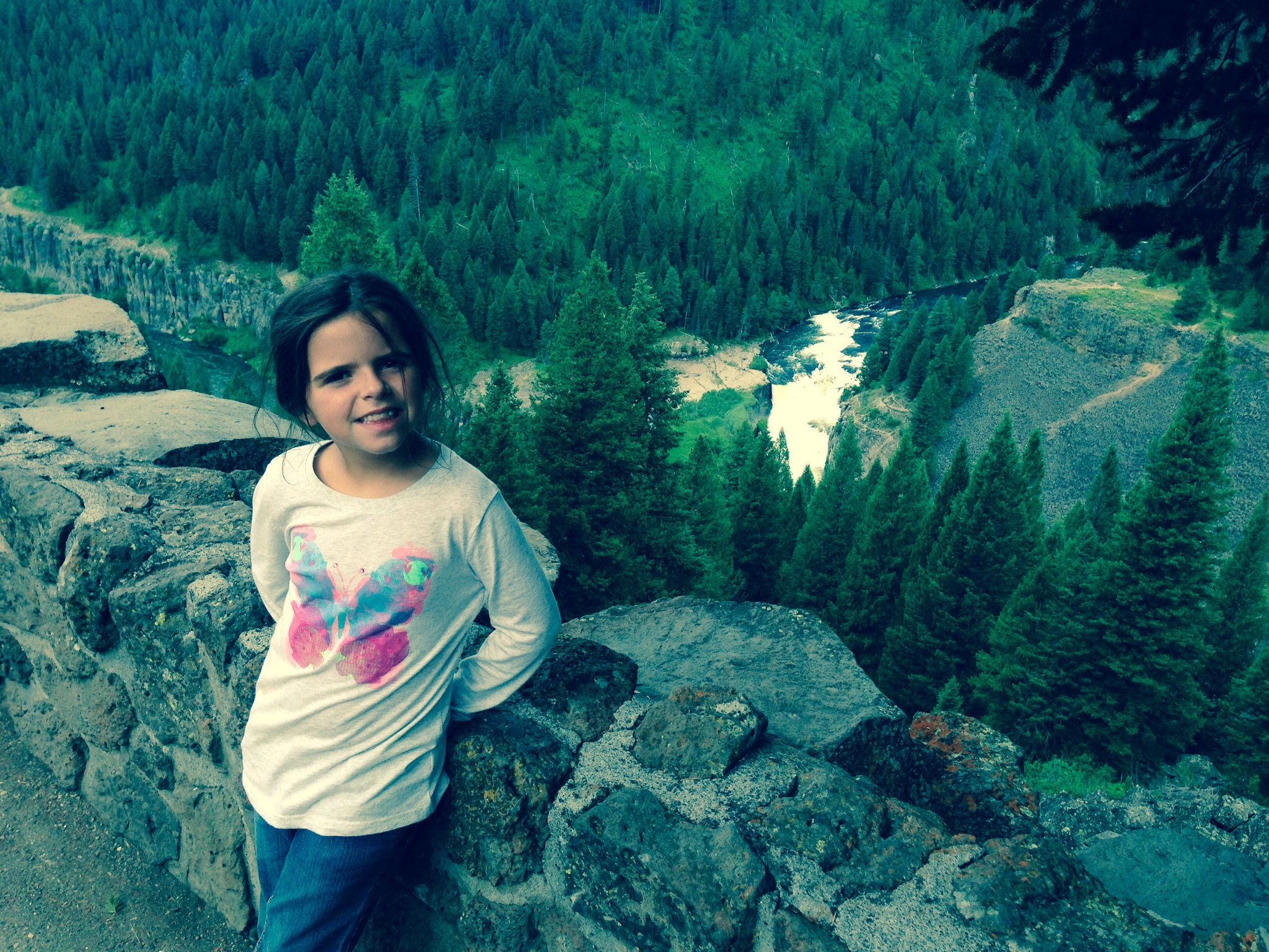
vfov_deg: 42.9
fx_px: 1210
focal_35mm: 33
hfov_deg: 55.4
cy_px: 476
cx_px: 634
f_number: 2.4
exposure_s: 1/678
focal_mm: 4.12
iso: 50
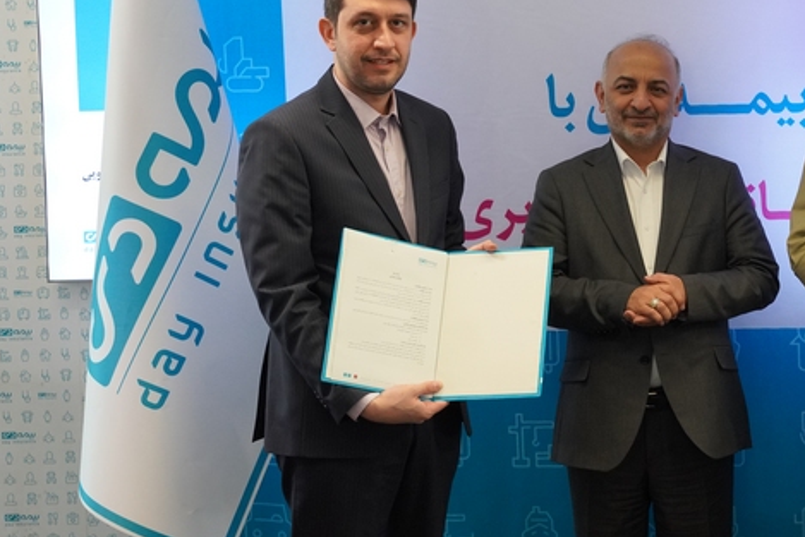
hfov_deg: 23.1
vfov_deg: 16.3
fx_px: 1871
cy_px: 147
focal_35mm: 84
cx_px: 844
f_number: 4
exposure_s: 1/160
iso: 1600
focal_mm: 38.3
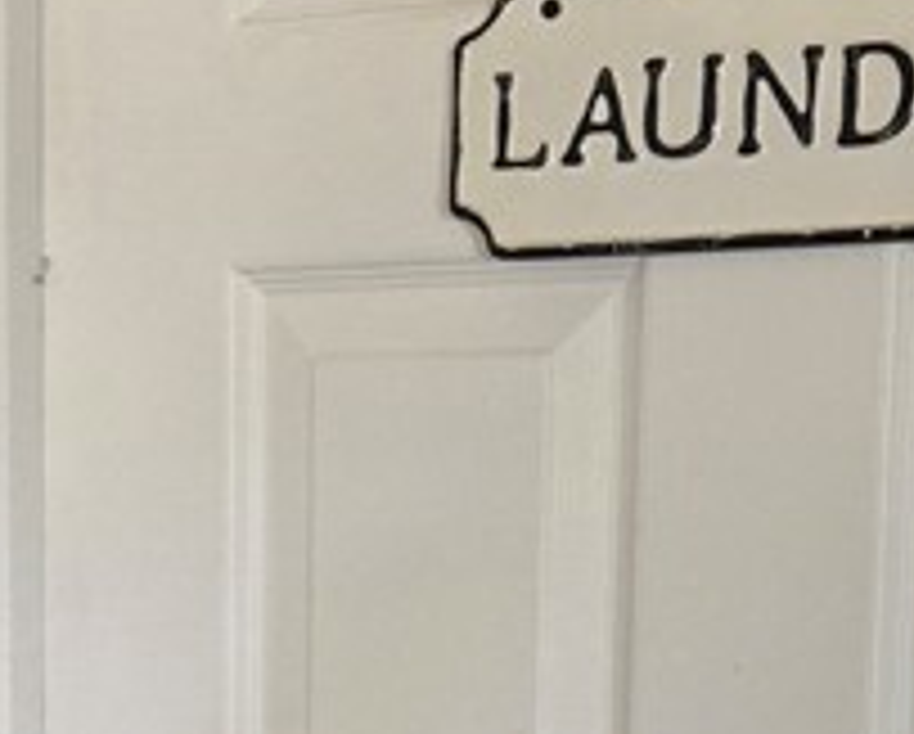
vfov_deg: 13.1
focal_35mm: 113
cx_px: -23
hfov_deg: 16.6
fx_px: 3061
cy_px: 1018
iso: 400
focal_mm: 5.4
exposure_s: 1/120
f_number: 1.8
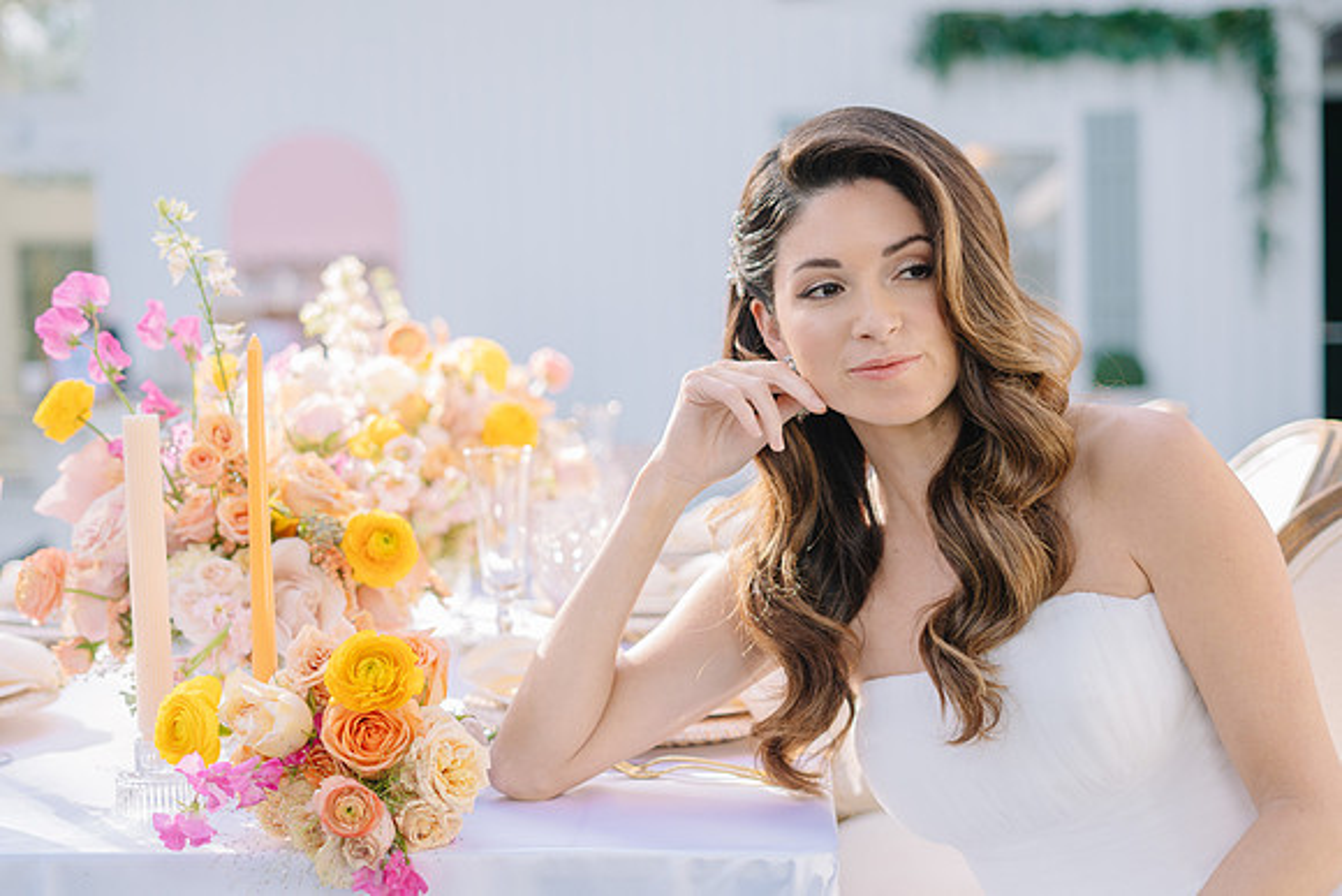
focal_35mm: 51
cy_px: 448
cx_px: 671
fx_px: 1906
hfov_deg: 38.8
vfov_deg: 26.4
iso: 50
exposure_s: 1/200
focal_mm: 50
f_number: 2.5
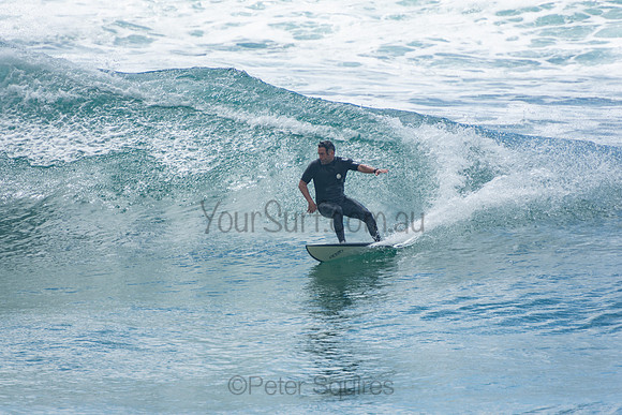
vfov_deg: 2.3
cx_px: 311
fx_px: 10369
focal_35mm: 600
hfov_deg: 3.4
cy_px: 208
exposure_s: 1/1250
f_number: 5.6
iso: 200
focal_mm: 400
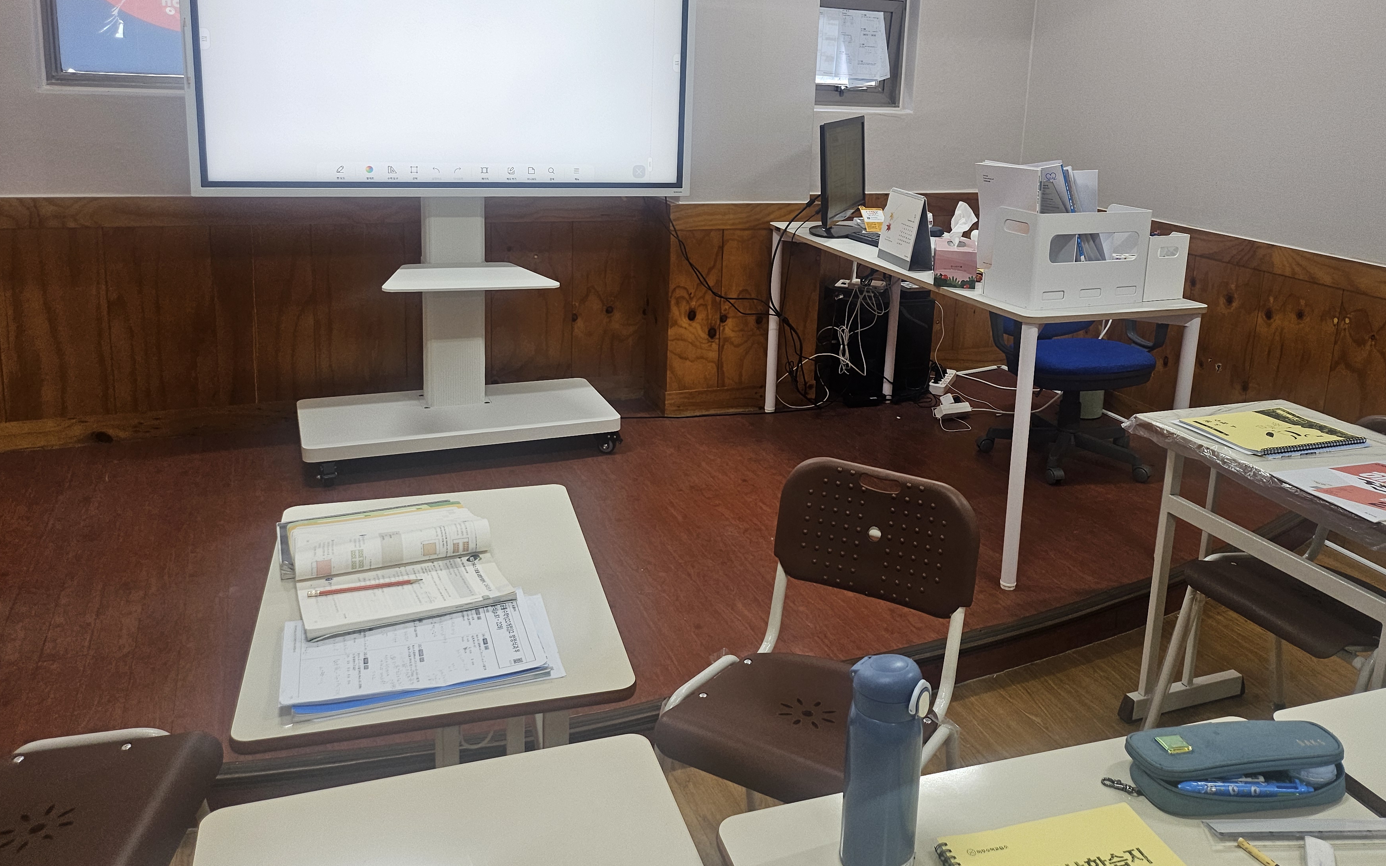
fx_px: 1095
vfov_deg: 42.5
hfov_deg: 64.5
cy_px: 281
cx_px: 760
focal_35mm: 29
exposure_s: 1/120
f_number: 1.8
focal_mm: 5
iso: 125
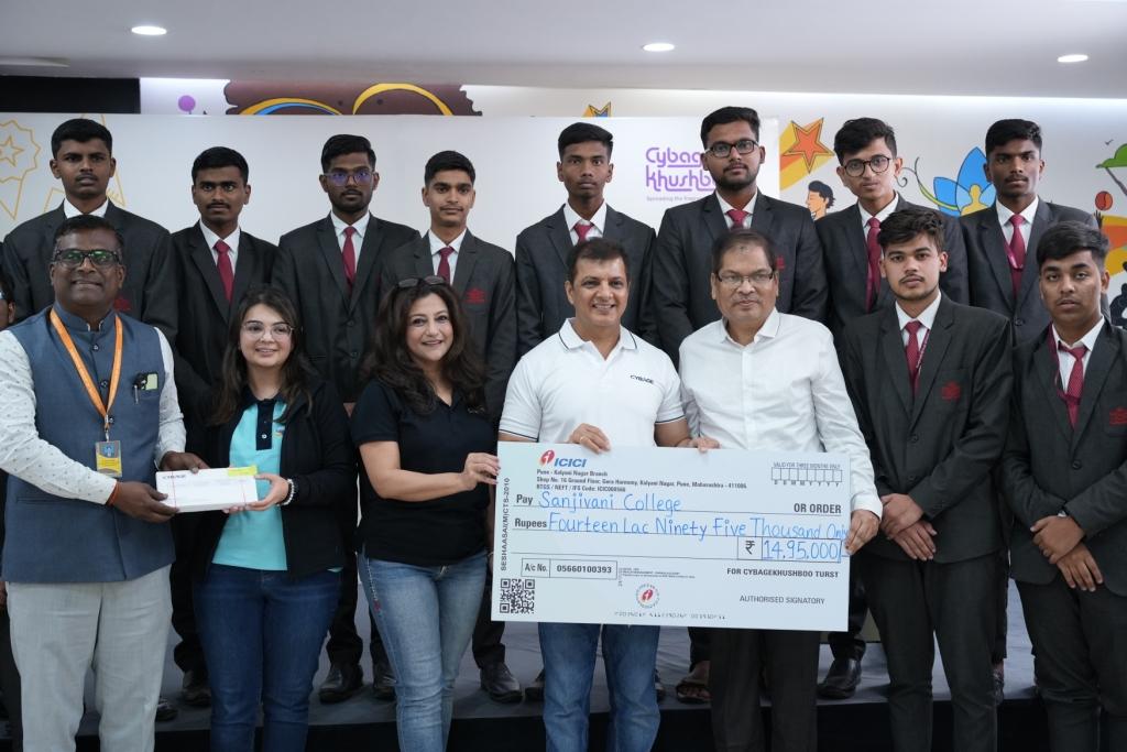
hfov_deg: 41.1
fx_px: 1503
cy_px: 376
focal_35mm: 48
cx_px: 564
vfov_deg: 28.1
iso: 2000
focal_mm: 48
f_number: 5.6
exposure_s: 1/100
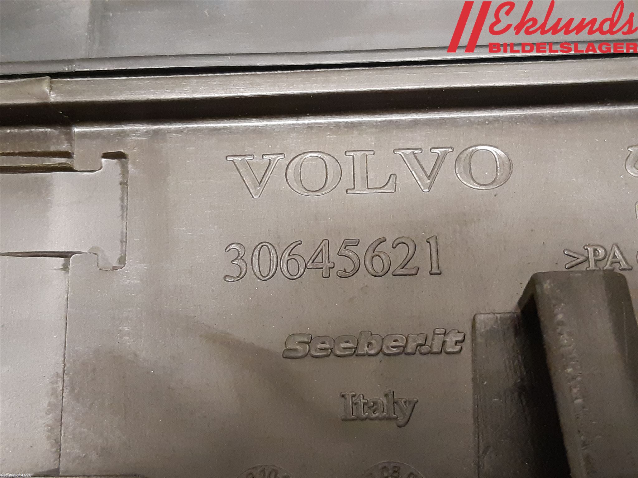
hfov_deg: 67.3
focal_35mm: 26
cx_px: 319
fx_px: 479
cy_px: 239
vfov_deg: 53.1
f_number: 1.7
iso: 400
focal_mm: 3.93
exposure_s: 1/25
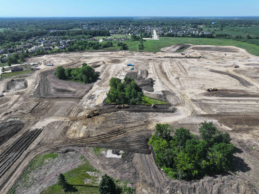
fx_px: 180
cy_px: 97
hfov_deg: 71.6
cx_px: 130
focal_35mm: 24
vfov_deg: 56.8
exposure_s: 1/2000
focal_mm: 12.29
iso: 130
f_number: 2.8
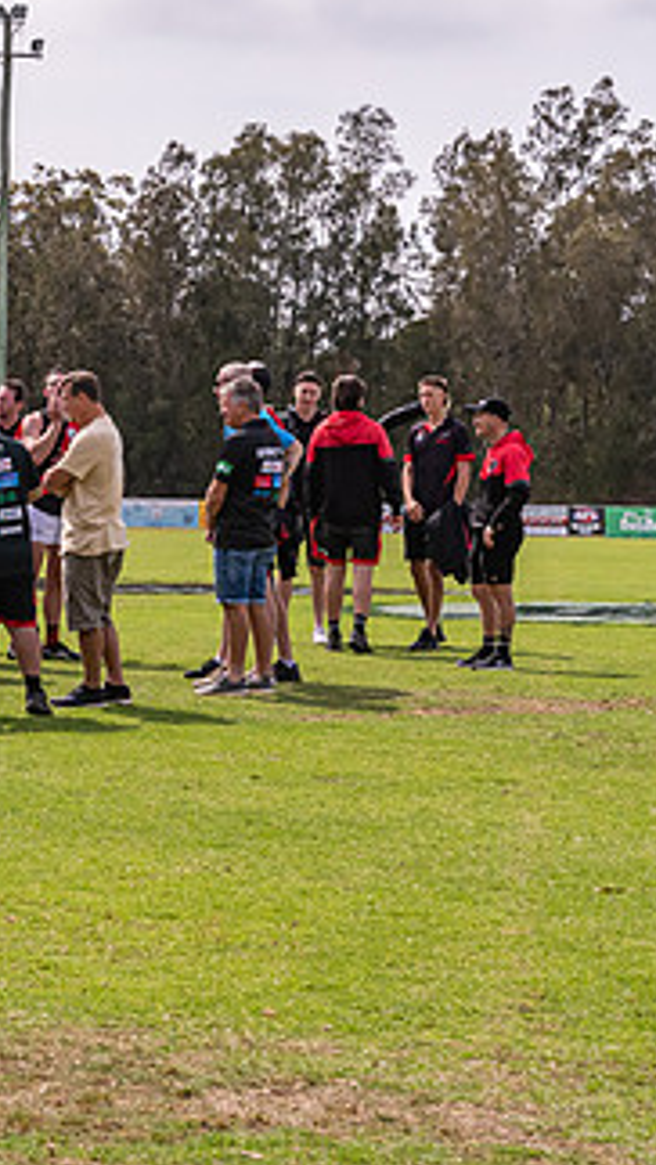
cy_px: 658
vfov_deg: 16.7
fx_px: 3953
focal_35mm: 128
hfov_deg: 9.1
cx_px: -494
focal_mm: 40
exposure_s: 1/4000
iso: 640
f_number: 6.3
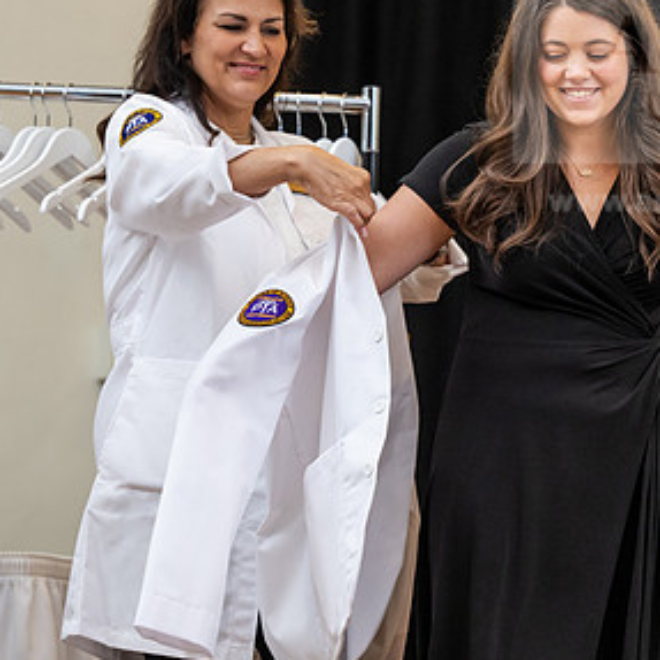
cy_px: 250
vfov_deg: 7.8
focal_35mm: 223
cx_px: 444
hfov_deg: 7.8
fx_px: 4810
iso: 1600
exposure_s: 1/200
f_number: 3.5
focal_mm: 130
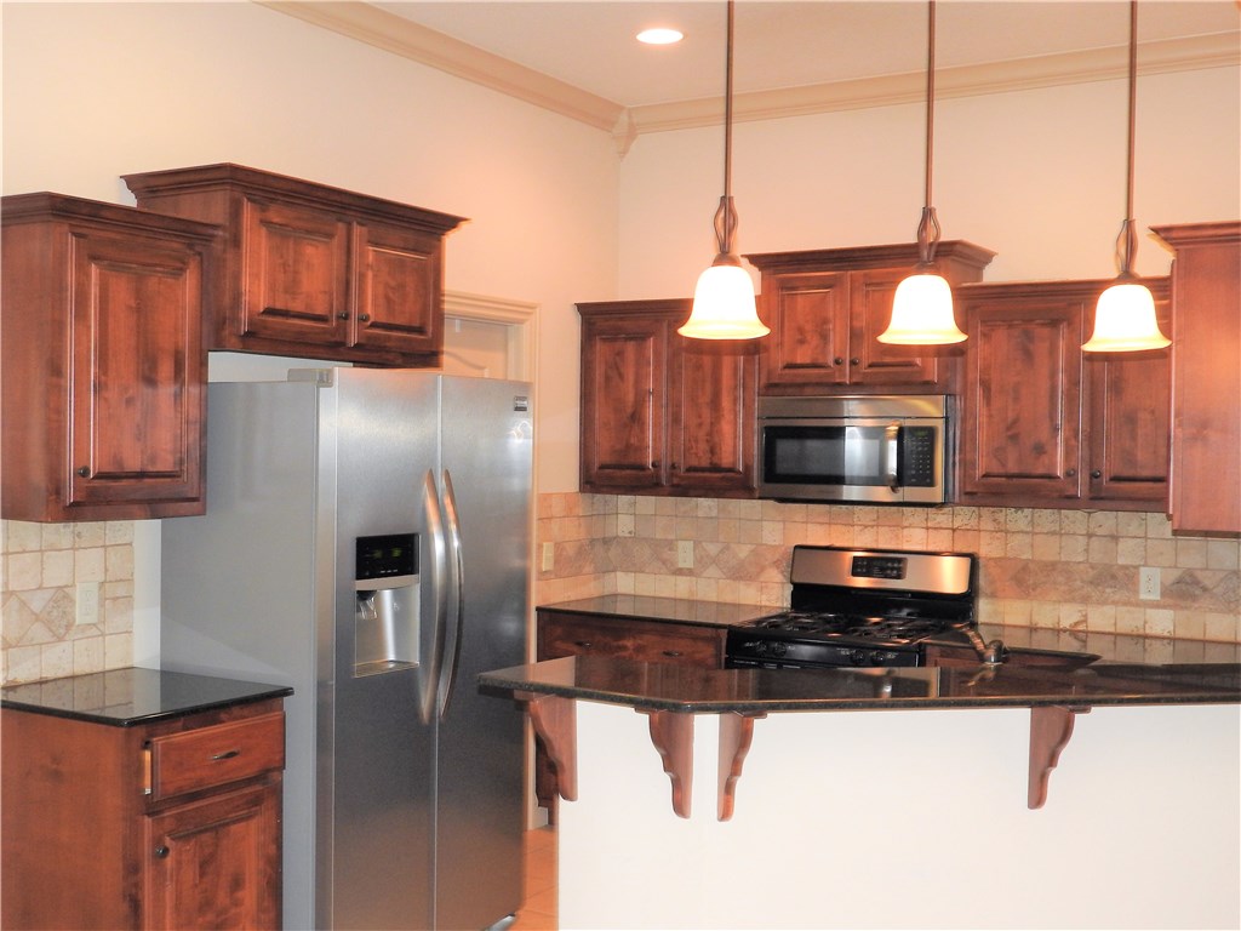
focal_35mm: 40
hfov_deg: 46.8
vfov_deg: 36.0
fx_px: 1434
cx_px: 620
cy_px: 466
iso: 200
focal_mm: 7.2
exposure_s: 1/30
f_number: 3.8
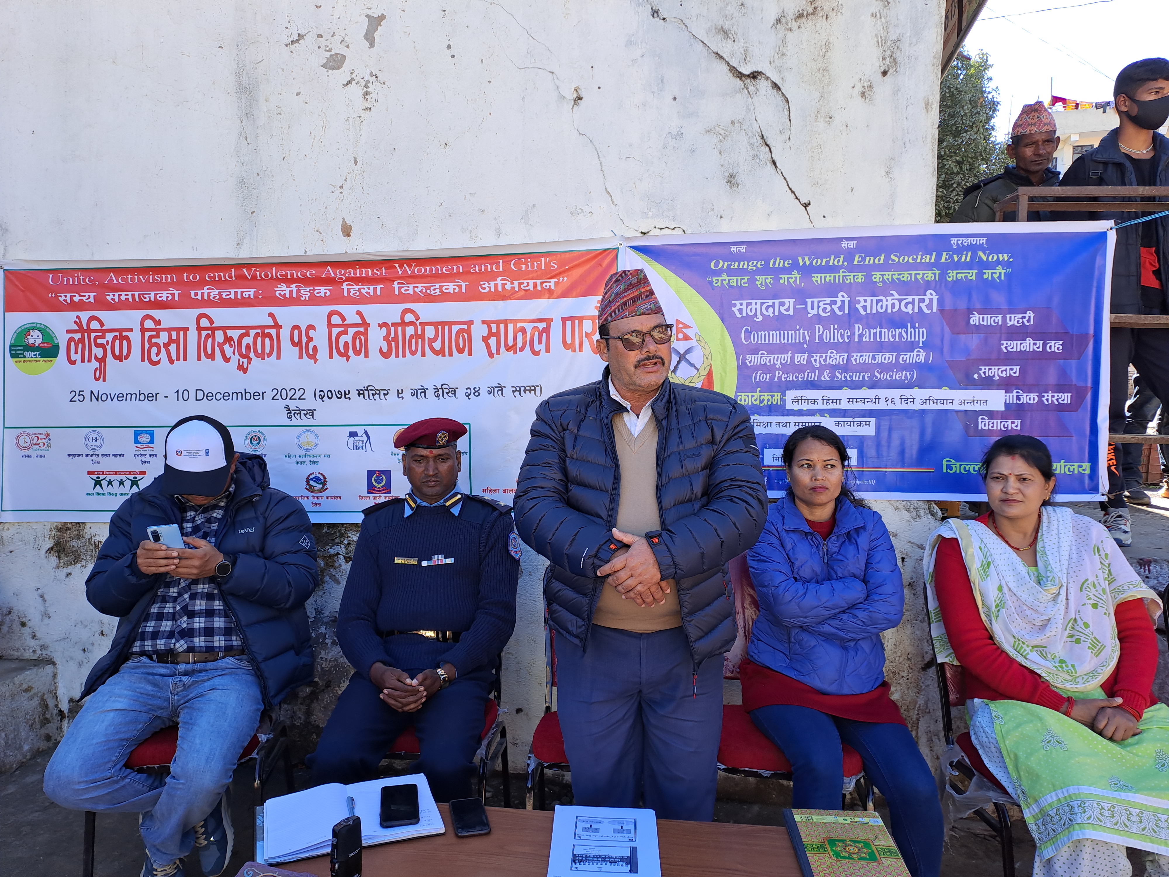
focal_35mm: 25
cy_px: 438
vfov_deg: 54.9
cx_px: 584
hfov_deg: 69.4
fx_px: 844
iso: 32
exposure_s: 1/212
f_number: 1.8
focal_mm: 4.65
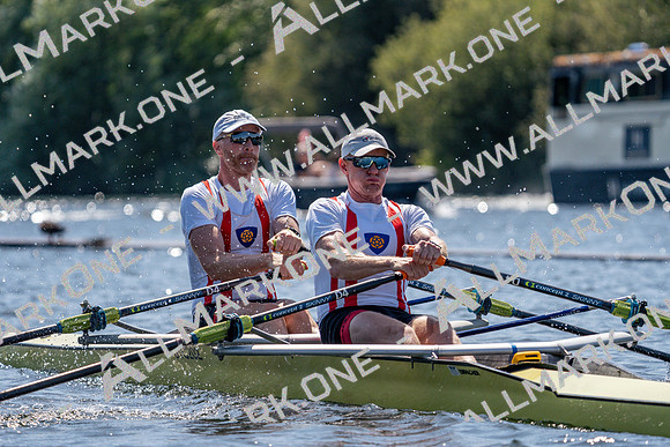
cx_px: 335
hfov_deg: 6.9
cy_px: 224
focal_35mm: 300
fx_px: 5584
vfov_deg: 4.6
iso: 250
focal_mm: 300
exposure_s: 1/2000
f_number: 6.3
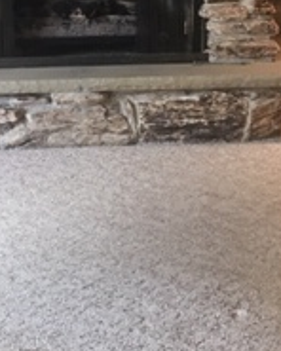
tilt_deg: -3.7
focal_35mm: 98
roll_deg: +0.4
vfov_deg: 18.3
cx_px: 66
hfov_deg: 15.6
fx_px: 1019
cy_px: -97
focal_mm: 4.15
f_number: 2.2
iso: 64
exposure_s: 1/30
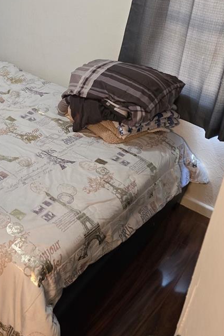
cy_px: 82
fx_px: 420
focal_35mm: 45
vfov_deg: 42.2
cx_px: 21
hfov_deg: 28.6
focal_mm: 6.3
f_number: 1.7
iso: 640
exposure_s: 1/60
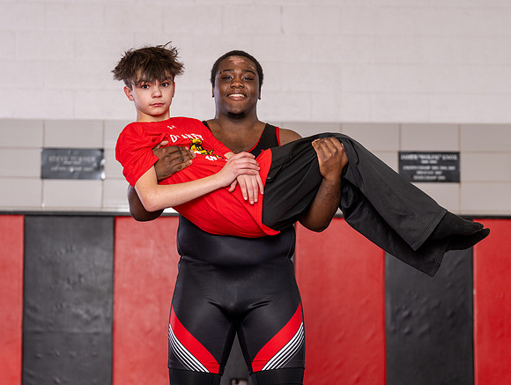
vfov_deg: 14.1
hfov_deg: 18.7
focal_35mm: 105
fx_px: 1554
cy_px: 191
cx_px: 243
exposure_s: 1/160
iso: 125
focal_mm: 70
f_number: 3.2
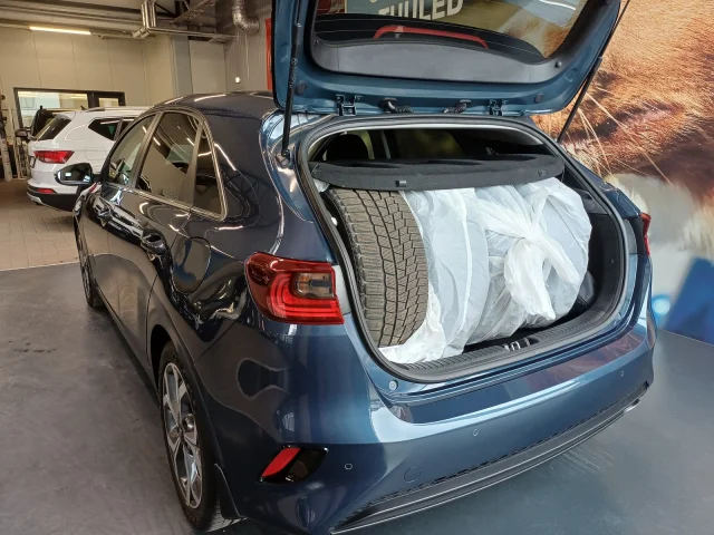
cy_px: 268
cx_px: 357
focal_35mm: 25
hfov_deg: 69.4
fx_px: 516
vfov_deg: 54.9
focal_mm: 4.65
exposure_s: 1/50
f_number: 1.8
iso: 80
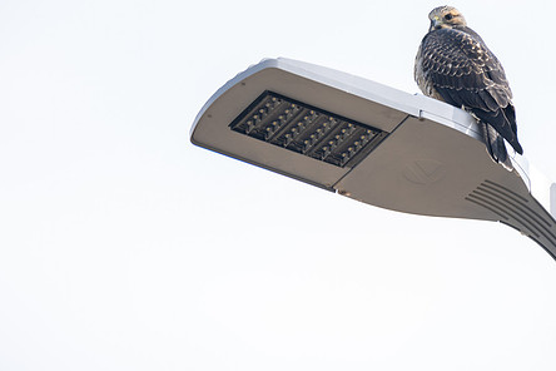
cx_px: 358
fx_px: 10084
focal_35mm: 653
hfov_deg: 3.2
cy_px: 192
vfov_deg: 2.1
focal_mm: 500
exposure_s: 1/160
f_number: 5.6
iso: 100
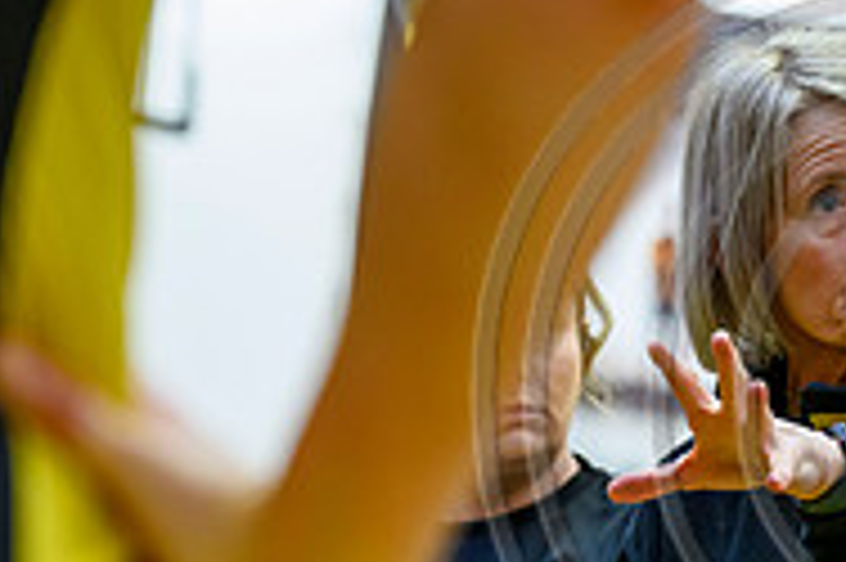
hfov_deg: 8.8
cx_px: 936
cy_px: 389
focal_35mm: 232
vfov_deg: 5.9
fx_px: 5447
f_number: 3.2
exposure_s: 1/640
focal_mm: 75
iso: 3200
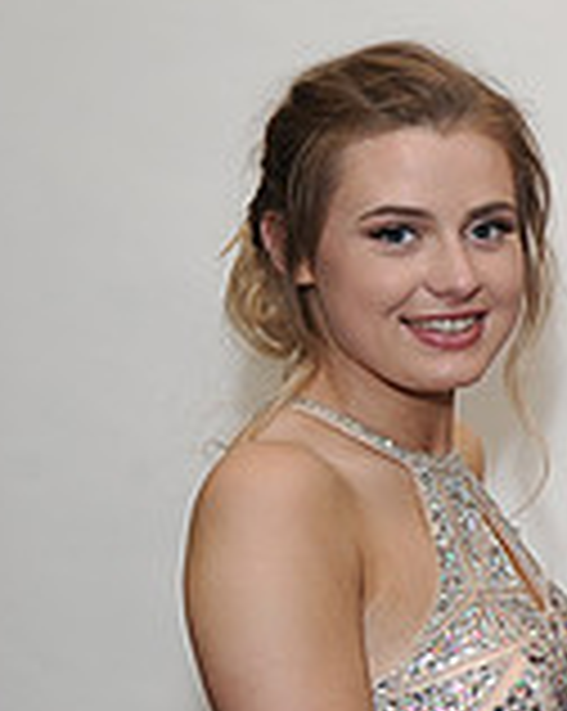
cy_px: 621
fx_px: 3047
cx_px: 1274
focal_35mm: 145
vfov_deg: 13.2
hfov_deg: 9.6
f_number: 6.3
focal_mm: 42
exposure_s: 1/60
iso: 800
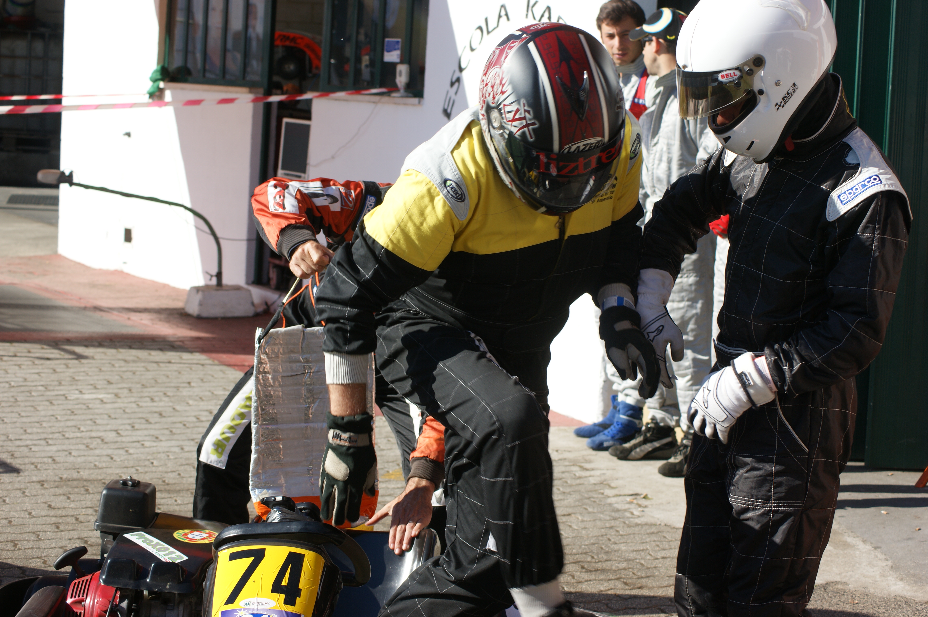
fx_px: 2125
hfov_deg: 24.6
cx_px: 464
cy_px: 308
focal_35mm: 82
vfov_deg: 16.5
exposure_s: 1/250
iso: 100
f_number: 6.3
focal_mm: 55
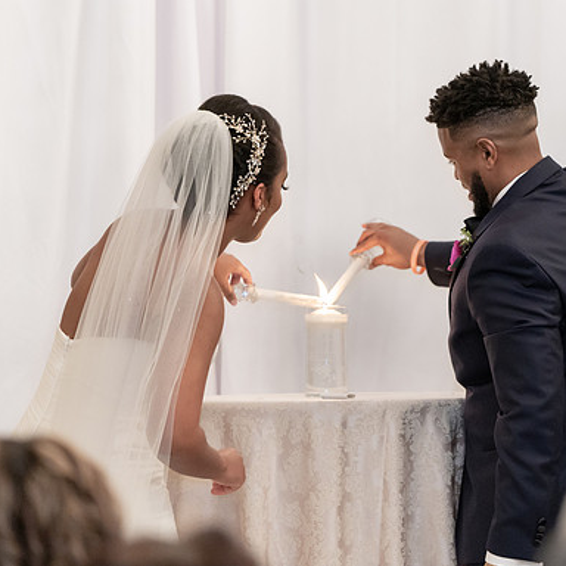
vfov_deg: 6.0
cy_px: 244
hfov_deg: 6.0
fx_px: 5439
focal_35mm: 294
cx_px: 396
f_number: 2.8
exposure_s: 1/125
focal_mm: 200
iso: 2000
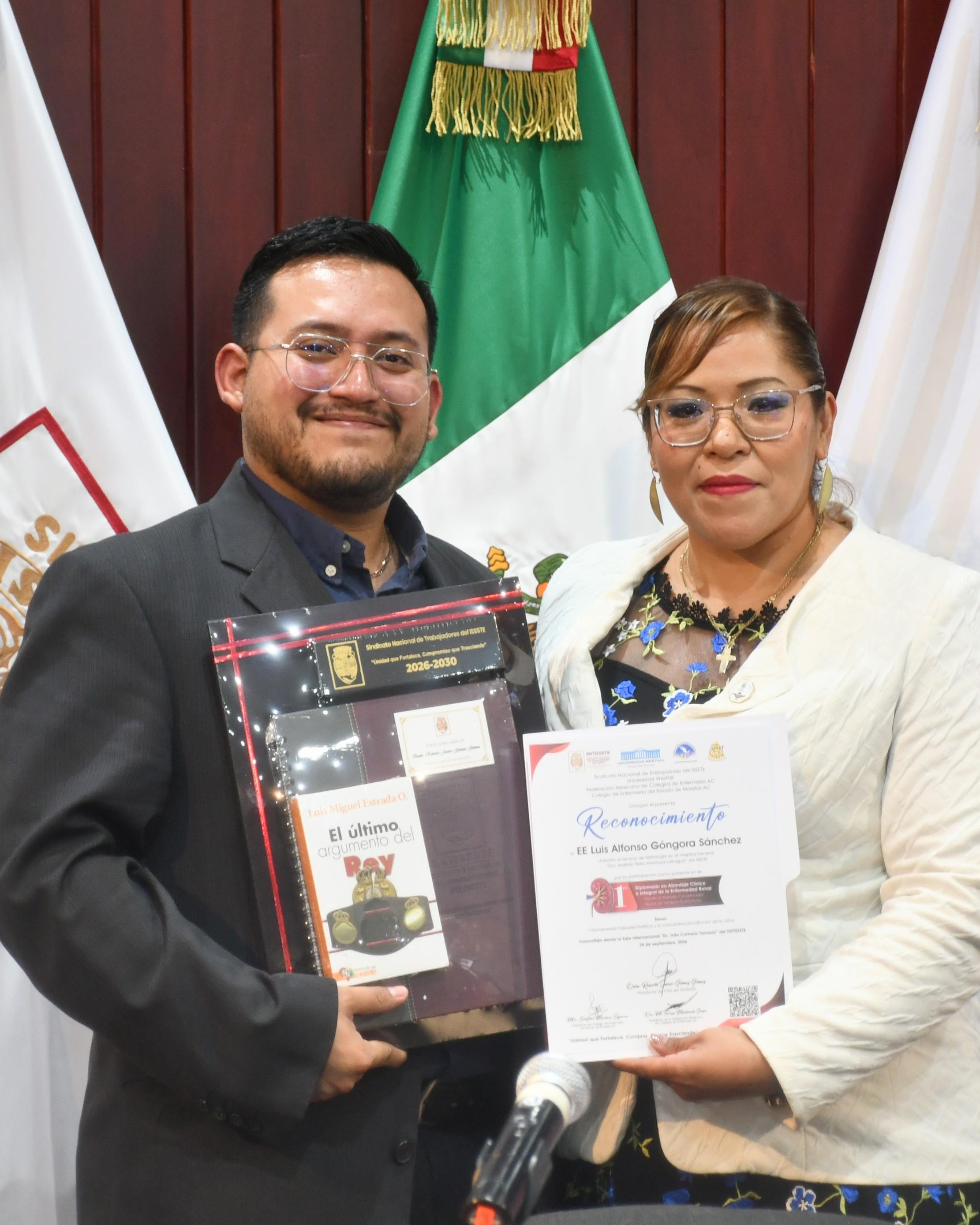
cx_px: 461
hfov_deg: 9.8
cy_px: 612
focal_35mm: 158
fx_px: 5729
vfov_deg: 12.2
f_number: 5.6
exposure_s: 1/40
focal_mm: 75
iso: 1000
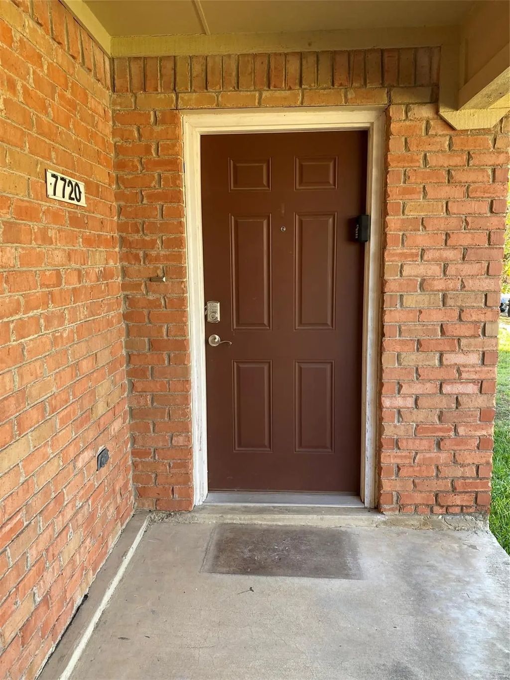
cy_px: 340
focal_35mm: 26
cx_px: 255
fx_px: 511
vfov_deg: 67.3
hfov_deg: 53.1
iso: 80
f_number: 1.8
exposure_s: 1/121
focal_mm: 4.25
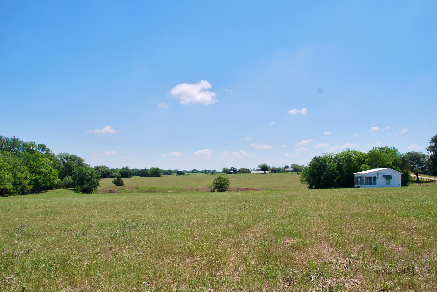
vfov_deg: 40.1
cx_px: 218
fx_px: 401
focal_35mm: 33
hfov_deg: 57.2
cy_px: 146
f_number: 8
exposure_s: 1/250
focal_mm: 22
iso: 100
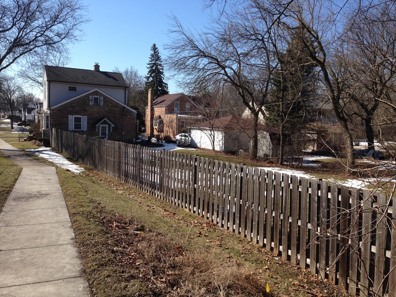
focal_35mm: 33
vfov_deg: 42.9
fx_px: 378
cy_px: 148
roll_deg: -2.3
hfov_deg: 55.4
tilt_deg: -4.6
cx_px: 198
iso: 50
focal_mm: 4.12
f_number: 2.4
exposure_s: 1/1261
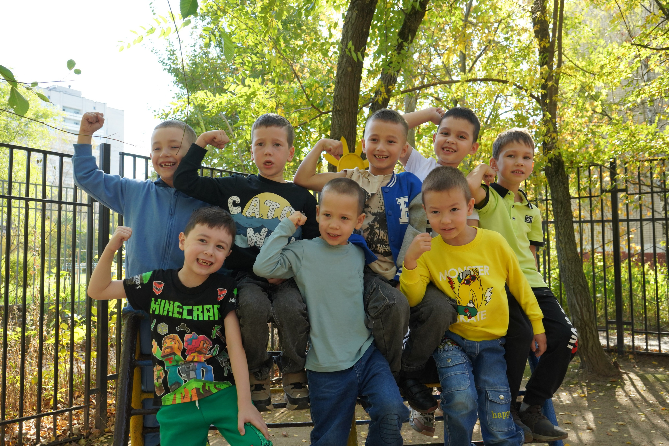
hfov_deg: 58.7
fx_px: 595
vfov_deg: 41.1
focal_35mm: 32
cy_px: 223
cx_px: 334
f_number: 7.1
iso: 1250
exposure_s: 1/400
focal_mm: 32
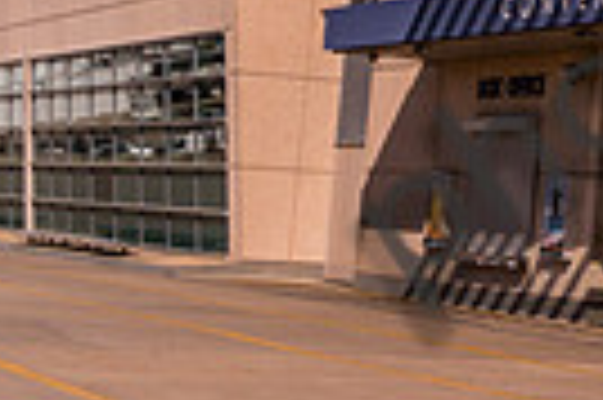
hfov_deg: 13.4
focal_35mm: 143
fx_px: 2392
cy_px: -83
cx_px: 967
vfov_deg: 9.4
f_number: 13
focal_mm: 28
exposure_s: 1/250
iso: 100
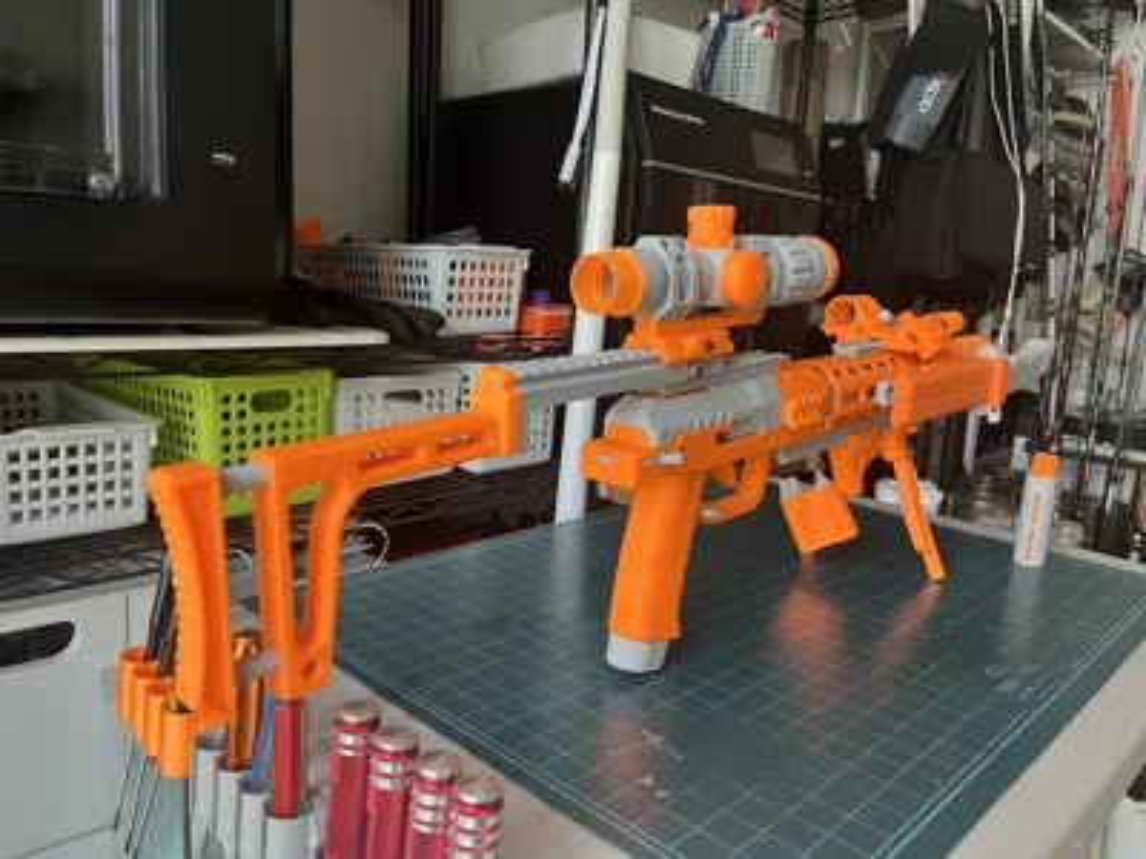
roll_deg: -3.3
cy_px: 430
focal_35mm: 26
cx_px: 573
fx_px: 861
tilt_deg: -9.8
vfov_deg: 53.1
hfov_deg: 67.3
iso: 320
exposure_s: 1/60
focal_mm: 5.1
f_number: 1.6
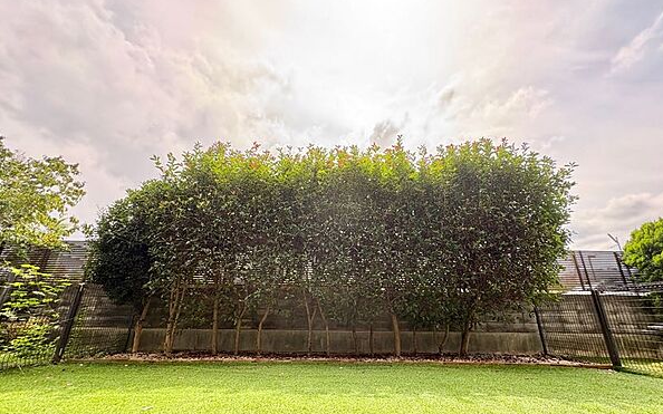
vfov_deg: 74.6
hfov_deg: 101.5
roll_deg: -0.5
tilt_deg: +19.5
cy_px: 227
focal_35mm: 15
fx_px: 271
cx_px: 334
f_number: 2.2
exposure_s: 1/301
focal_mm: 2.22
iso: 50
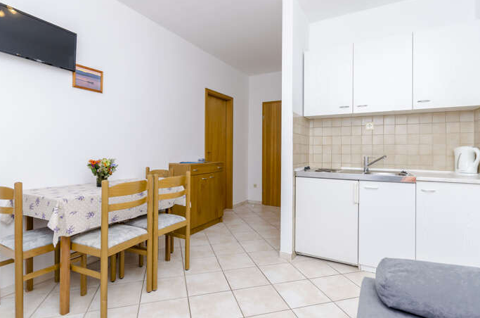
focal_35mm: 19
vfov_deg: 65.4
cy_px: 149
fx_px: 247
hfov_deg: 88.4
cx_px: 237
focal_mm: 11
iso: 250
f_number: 8
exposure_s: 1/100
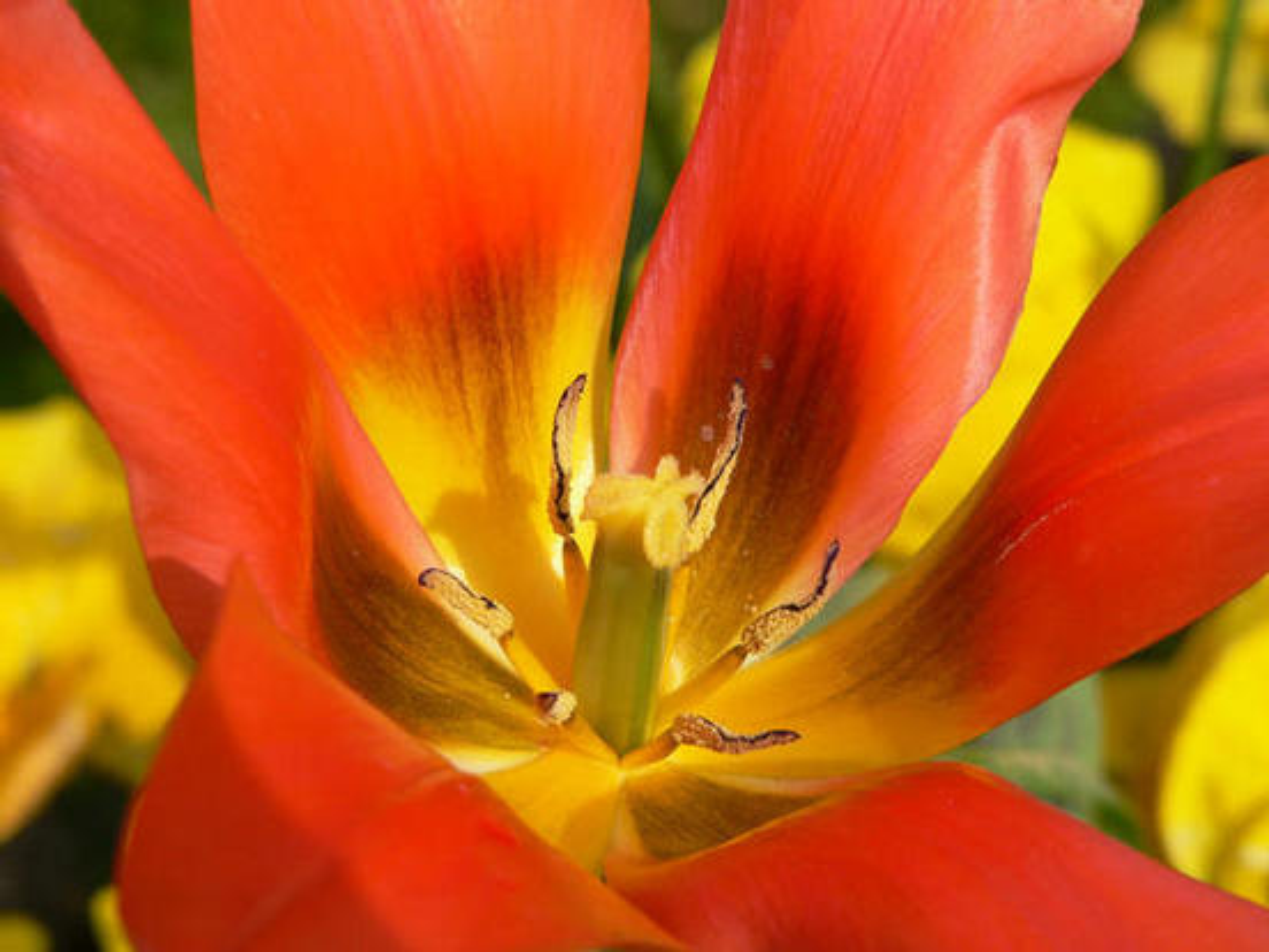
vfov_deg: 11.7
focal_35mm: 127
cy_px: 476
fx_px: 4656
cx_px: 634
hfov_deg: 15.5
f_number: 4.6
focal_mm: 21.1
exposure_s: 1/500
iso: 80
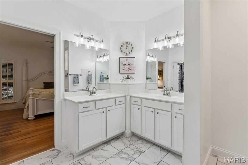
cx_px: 124
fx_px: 111
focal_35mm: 16
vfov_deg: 73.4
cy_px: 82
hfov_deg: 96.4
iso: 200
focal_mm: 16.1
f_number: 13
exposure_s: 1/10
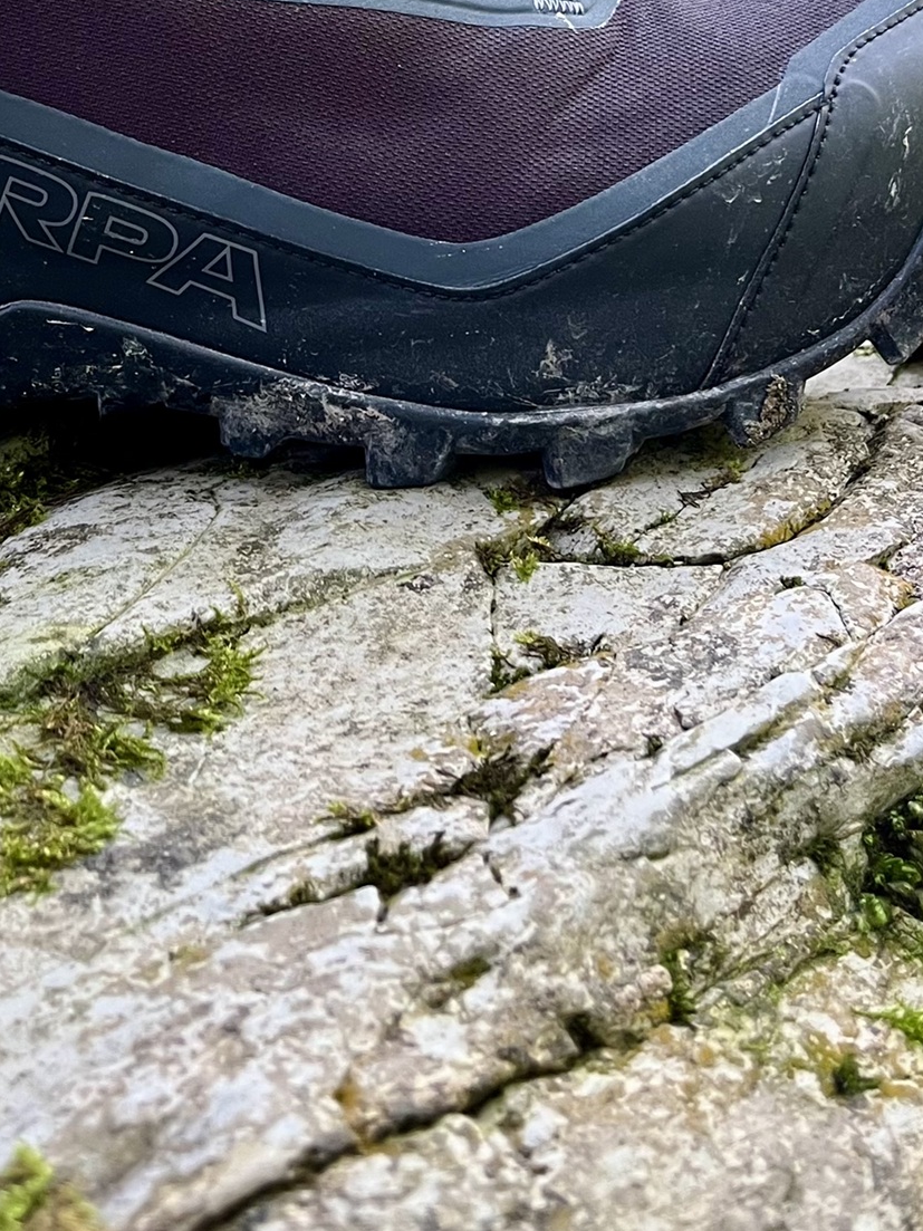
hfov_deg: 25.3
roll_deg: +1.4
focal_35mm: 57
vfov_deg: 31.0
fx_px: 2027
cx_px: 225
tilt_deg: -11.2
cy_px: -31
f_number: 1.6
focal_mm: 5.1
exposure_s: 1/60
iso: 160
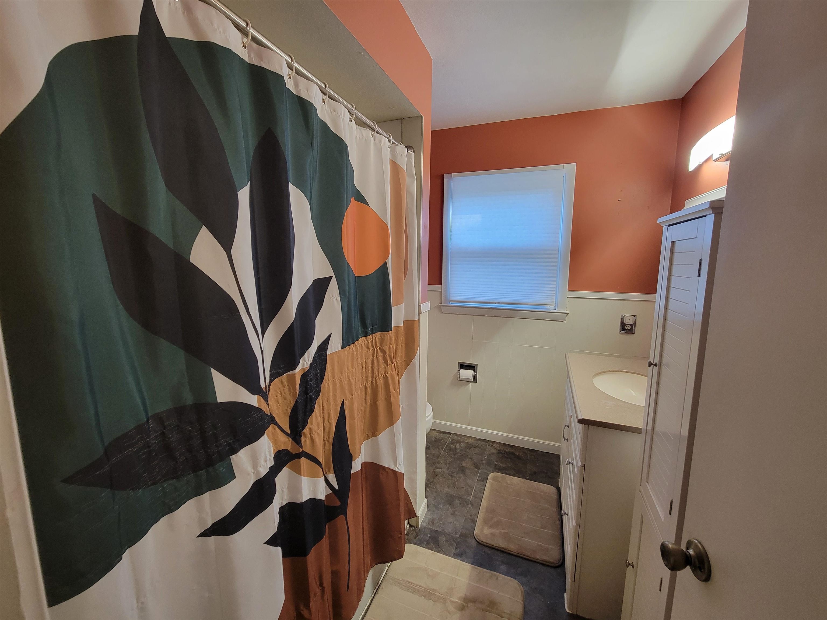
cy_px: 310
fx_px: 311
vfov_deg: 89.9
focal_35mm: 13
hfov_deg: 106.2
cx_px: 414
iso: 200
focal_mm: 2.2
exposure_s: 1/60
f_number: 2.2
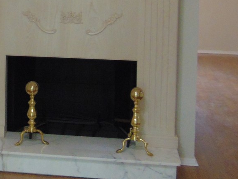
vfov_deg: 16.2
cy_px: -8
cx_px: -8
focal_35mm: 89
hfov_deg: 21.2
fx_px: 612
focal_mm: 4.5
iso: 160
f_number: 3
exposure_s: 1/30
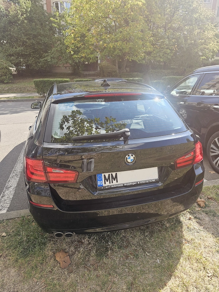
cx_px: 110
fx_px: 194
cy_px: 146
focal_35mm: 23
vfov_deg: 73.9
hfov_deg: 58.9
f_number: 1.7
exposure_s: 1/180
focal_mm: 6.3
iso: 12
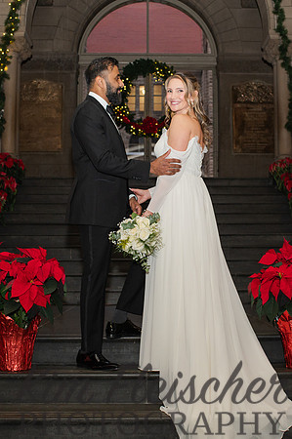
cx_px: 166
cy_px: 219
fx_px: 642
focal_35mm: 53
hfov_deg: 25.6
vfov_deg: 37.8
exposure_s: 1/200
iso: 1000
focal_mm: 35
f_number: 4
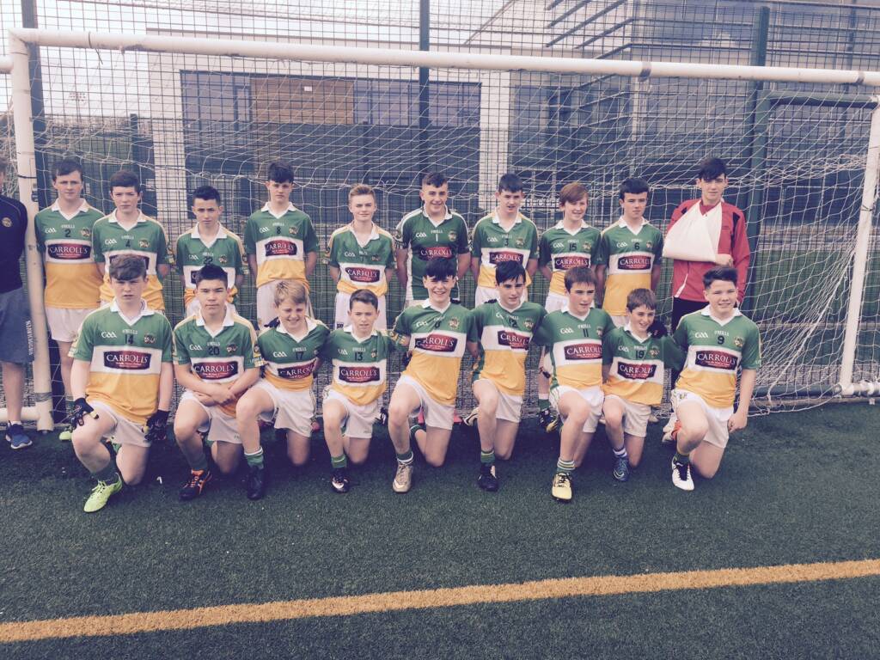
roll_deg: -1.4
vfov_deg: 48.2
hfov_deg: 61.7
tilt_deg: -11.2
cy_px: 330
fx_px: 737
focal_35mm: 29
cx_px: 440
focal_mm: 4.15
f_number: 2.2
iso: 32
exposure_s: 1/1236
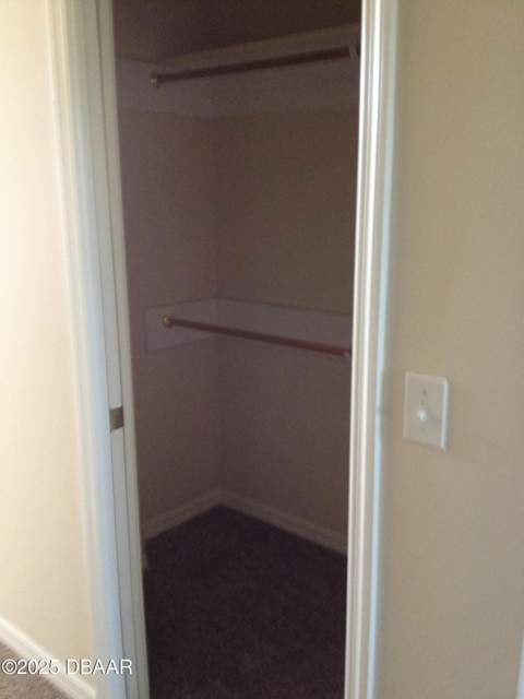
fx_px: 706
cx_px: 262
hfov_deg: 40.7
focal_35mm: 35
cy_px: 350
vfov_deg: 52.6
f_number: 2.4
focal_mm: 4.28
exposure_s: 1/20
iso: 250
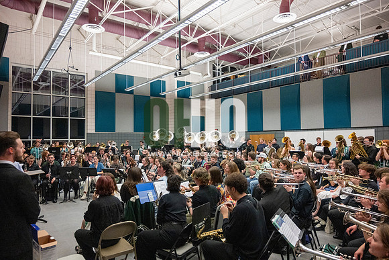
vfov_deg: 53.2
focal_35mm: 24
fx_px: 259
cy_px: 130
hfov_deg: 73.7
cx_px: 194
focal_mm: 24
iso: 10000
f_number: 4
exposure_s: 1/500
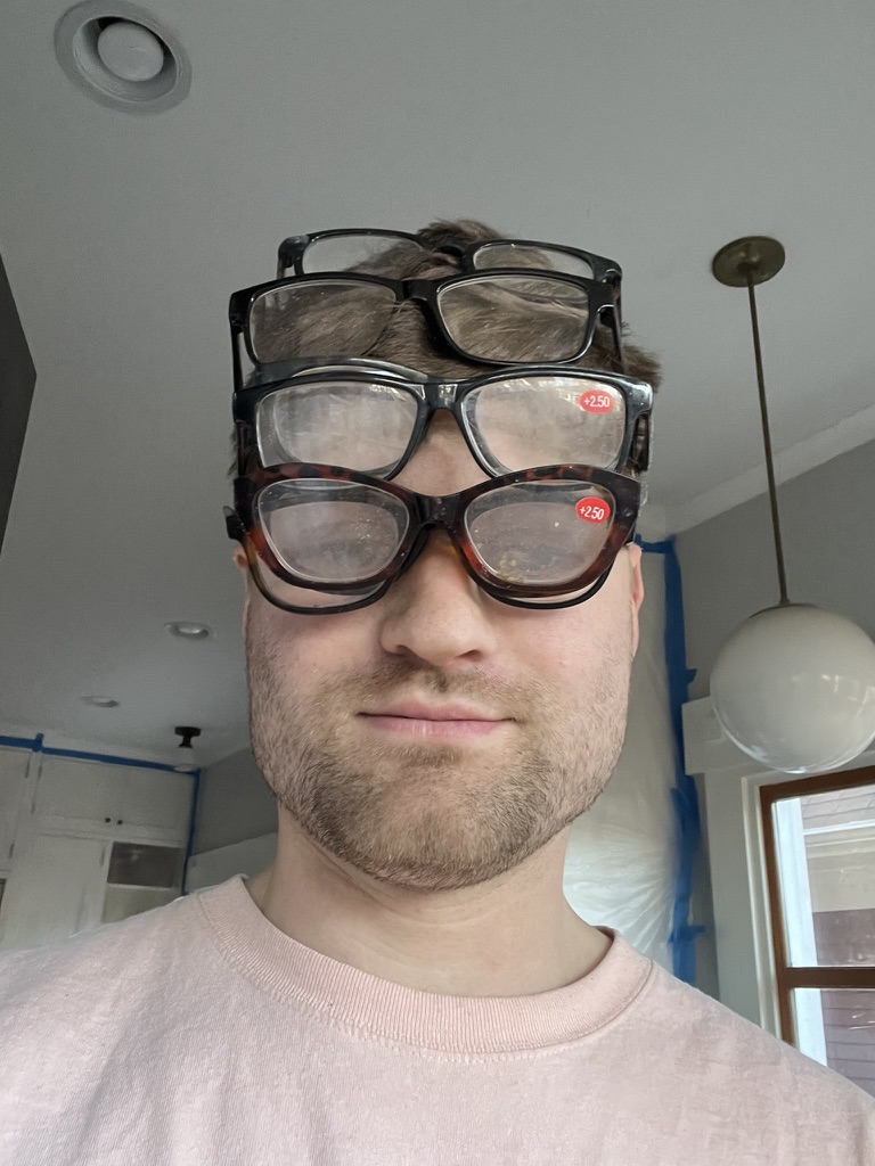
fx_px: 1011
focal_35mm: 30
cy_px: 583
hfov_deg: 46.8
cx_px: 438
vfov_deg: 60.0
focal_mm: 2.71
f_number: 2.2
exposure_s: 1/60
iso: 250
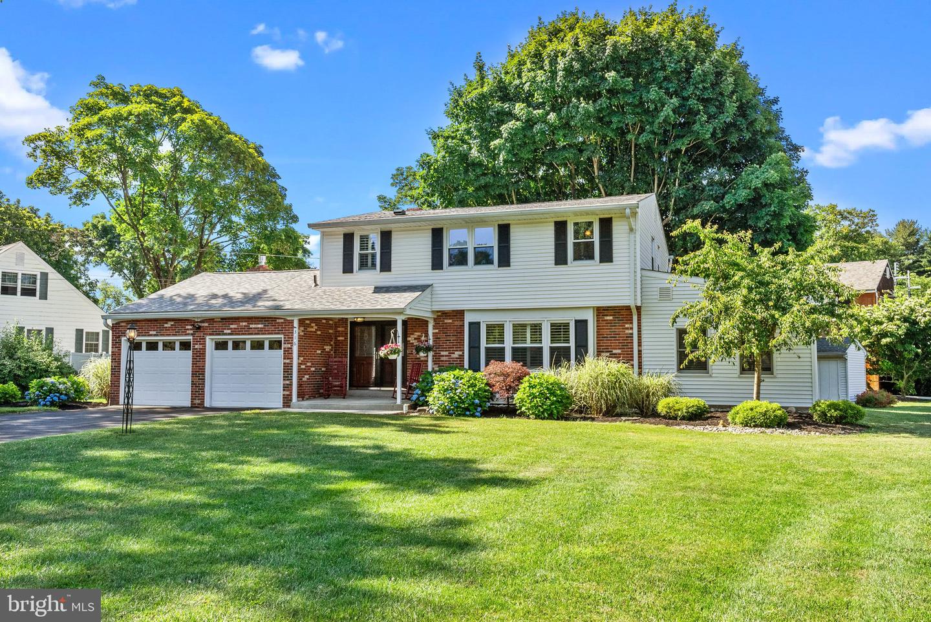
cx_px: 466
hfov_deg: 61.9
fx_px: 776
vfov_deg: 43.6
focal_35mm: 30
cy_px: 311
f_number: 11
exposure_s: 1/500
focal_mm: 30
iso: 800
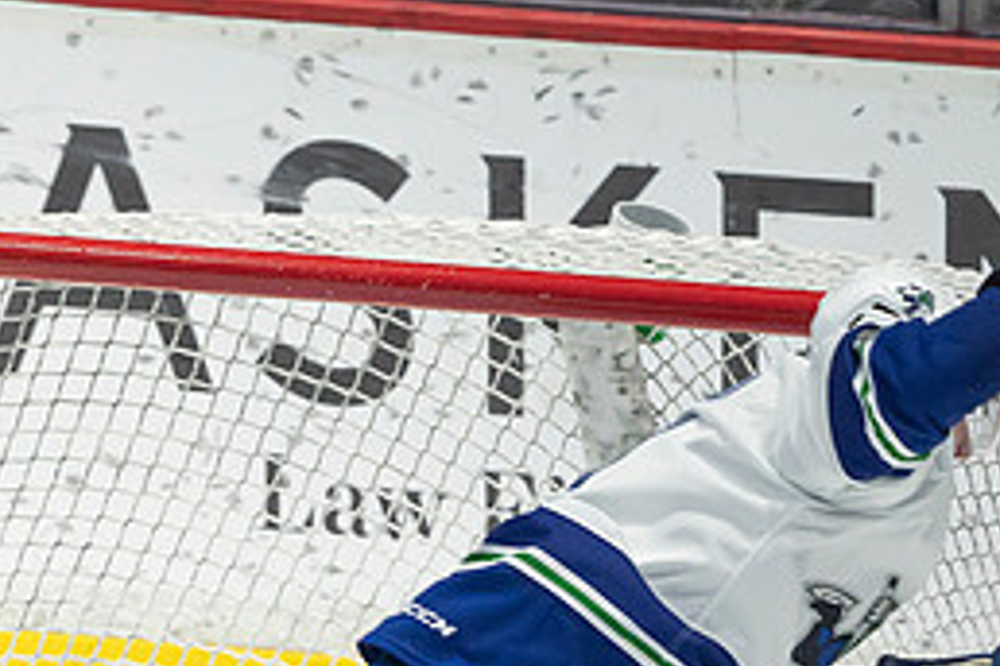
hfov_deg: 1.1
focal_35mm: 1938
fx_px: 53829
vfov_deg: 0.7
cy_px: 975
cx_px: -387
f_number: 4
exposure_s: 1/640
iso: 1600
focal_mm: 600
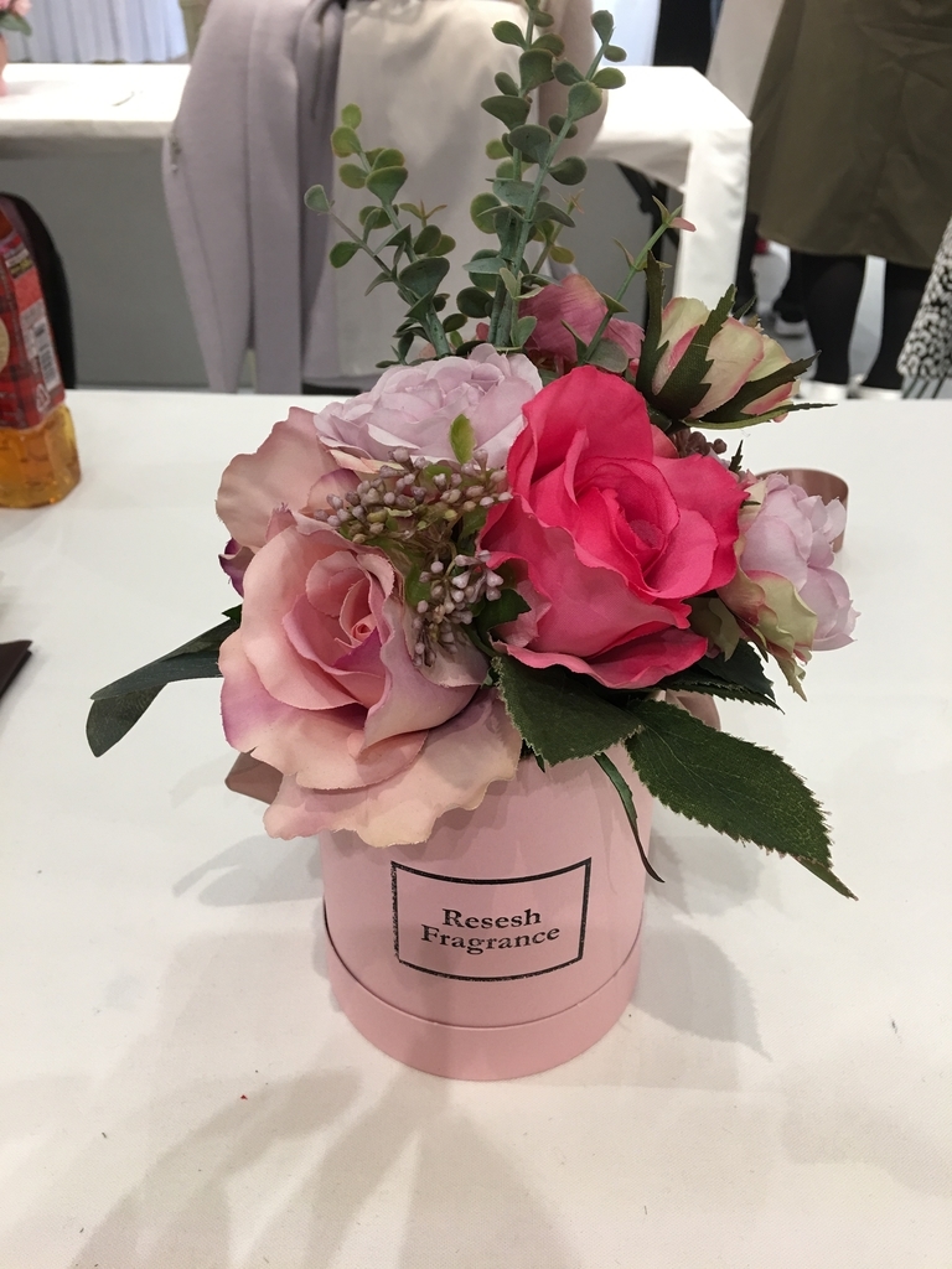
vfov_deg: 61.7
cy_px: 634
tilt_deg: -32.9
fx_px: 1063
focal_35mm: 29
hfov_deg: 48.2
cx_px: 476
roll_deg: -0.7
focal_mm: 4.15
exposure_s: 1/15
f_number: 2.2
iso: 40
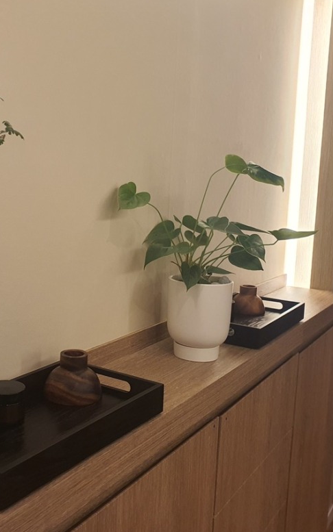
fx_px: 566
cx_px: 76
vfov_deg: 50.4
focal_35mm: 39
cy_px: 252
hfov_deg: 32.1
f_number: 2.4
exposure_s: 1/40
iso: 200
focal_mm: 4.3
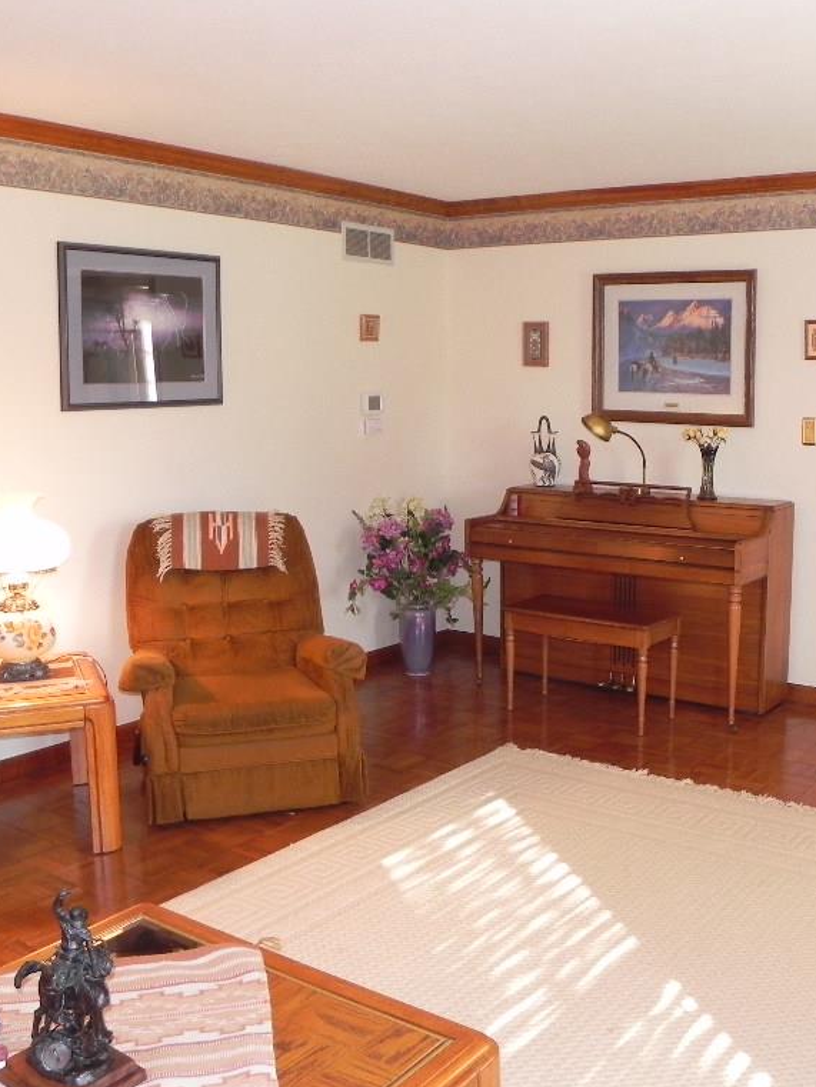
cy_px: 543
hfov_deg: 40.4
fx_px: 1100
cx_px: 517
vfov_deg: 52.6
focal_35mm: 35
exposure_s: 1/30
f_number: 2.8
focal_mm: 4.6
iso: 200
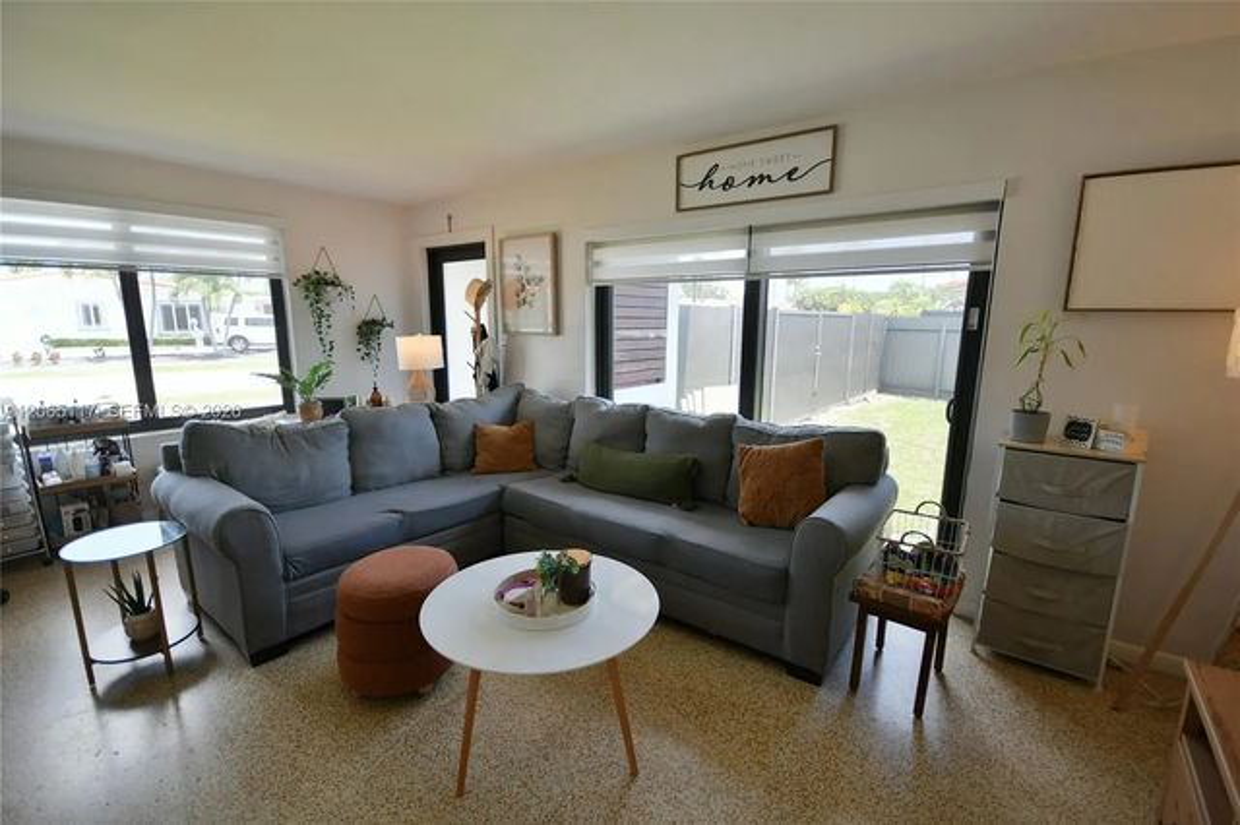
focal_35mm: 15
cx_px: 620
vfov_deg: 77.3
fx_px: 516
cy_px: 412
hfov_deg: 100.4
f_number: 4
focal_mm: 10
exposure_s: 1/60
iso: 500
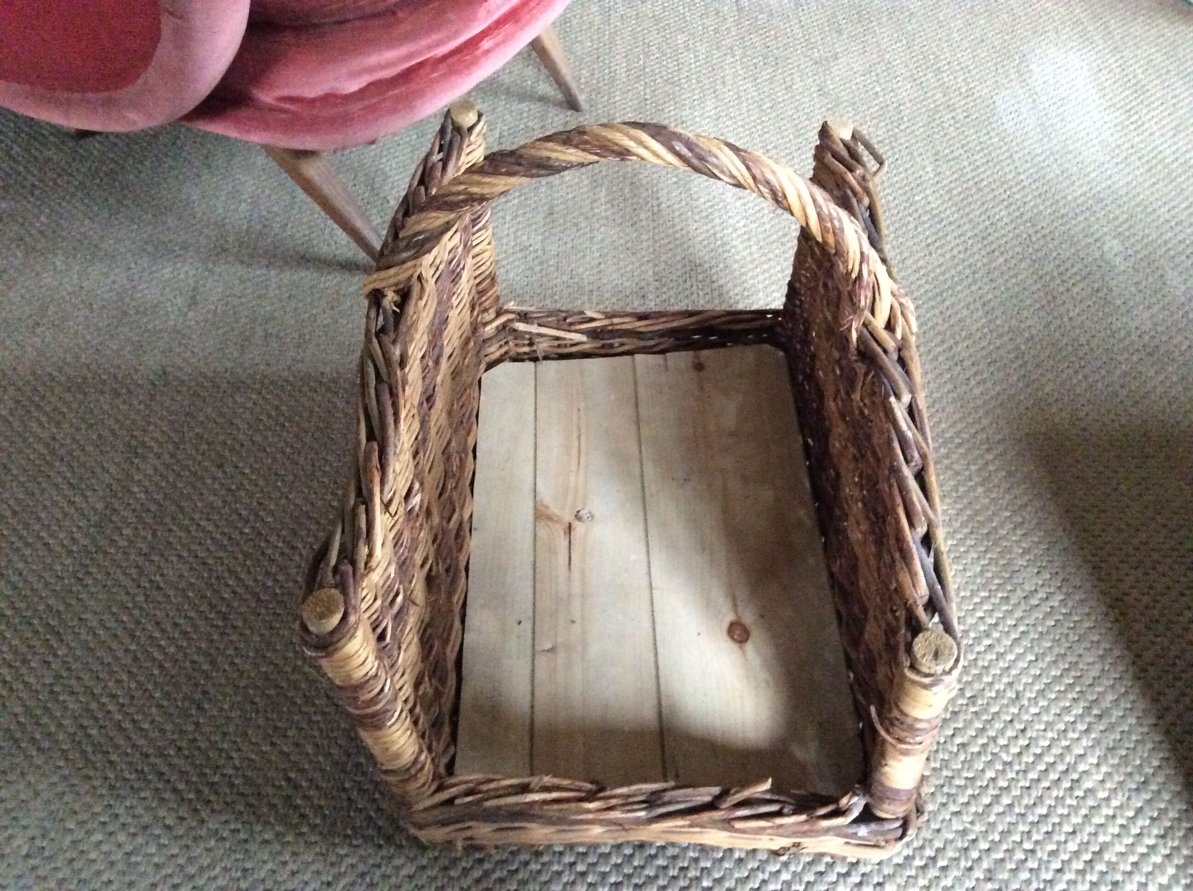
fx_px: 1101
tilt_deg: -48.0
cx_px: 596
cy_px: 446
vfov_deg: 44.1
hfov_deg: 56.9
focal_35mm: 32
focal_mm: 3.3
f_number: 2.4
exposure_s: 1/17
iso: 500
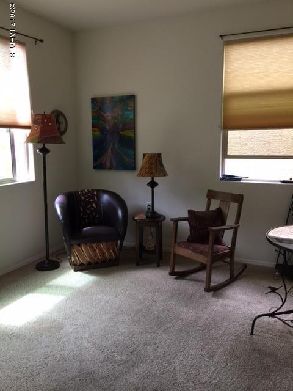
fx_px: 327
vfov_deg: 61.7
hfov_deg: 48.2
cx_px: 146
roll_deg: +0.2
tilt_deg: -9.0
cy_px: 196
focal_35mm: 29
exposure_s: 1/30
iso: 40
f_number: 2.2
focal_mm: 4.15
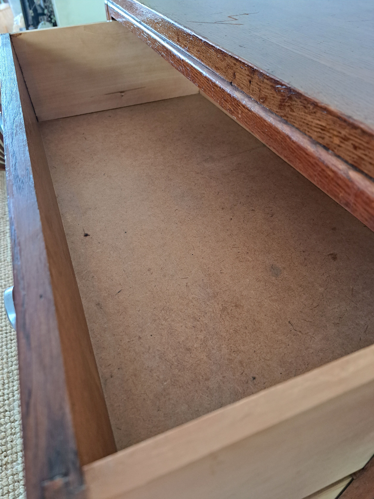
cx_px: 187
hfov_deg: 56.8
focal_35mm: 24
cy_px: 250
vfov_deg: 71.6
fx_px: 346
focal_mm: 5.23
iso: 320
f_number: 1.8
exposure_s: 1/50
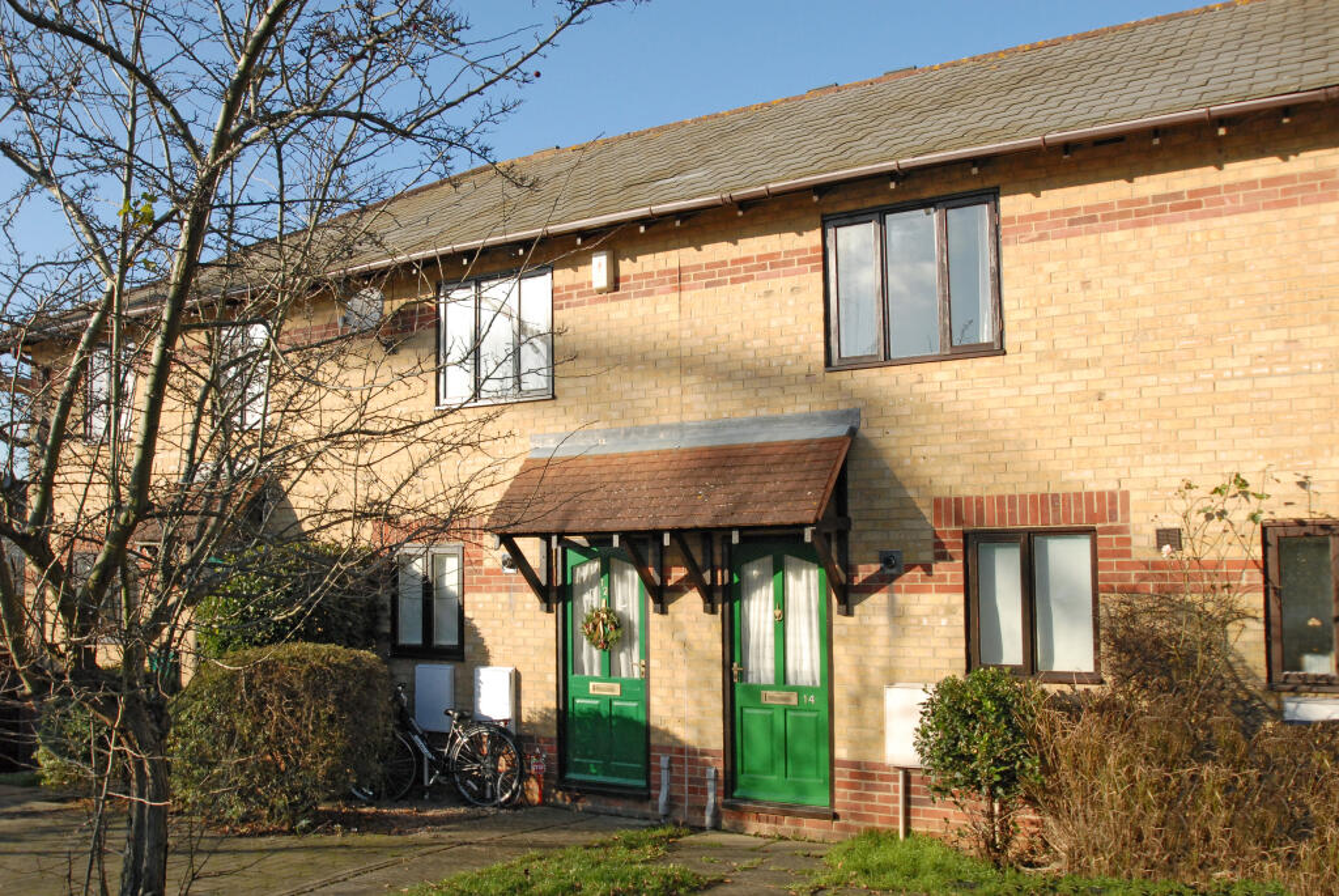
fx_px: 1117
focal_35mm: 30
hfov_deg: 61.9
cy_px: 448
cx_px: 670
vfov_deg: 43.7
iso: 500
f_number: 7.1
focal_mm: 20
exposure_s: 1/500
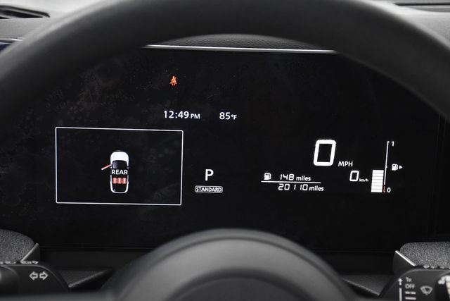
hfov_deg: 33.4
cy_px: 150
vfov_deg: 22.6
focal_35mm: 60
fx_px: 750
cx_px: 225
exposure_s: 1/250
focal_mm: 40
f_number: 4.5
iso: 2500
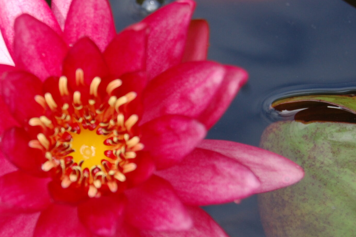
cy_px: 123
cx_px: 106
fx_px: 1521
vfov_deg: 8.9
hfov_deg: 13.3
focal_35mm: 154
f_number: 5.6
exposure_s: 1/320
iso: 400
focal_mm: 55
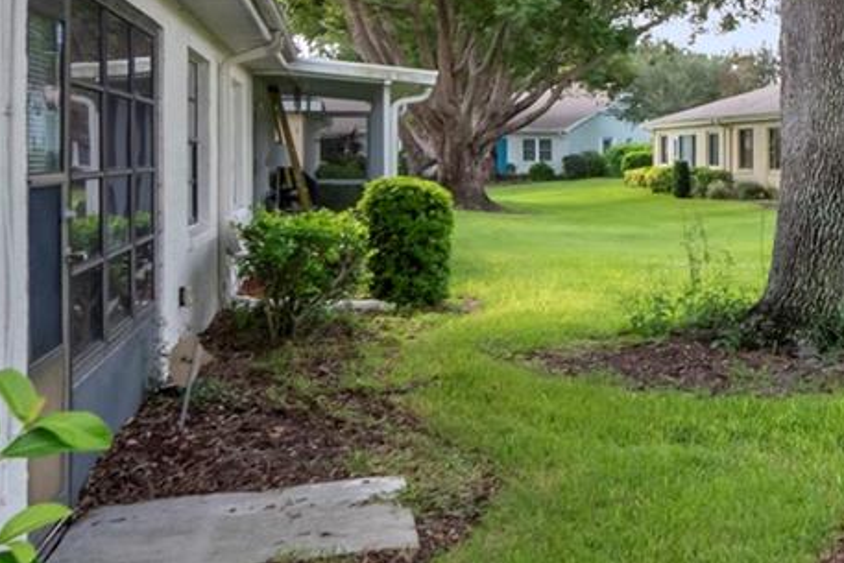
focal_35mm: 58
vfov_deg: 23.2
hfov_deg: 31.0
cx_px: 916
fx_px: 1354
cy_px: 131
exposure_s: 1/500
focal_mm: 11
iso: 800
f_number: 7.1
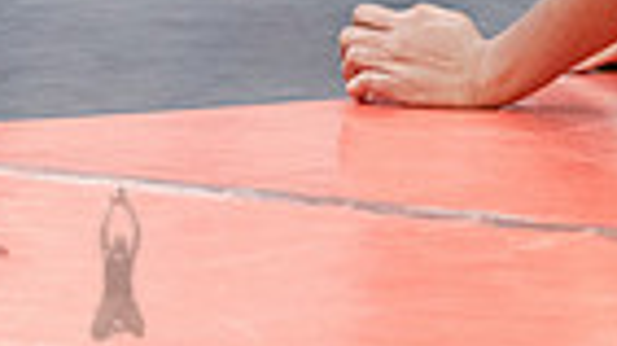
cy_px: -302
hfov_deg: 5.7
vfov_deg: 3.2
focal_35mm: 375
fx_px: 6129
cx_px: 852
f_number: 3.5
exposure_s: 1/320
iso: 4000
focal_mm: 80
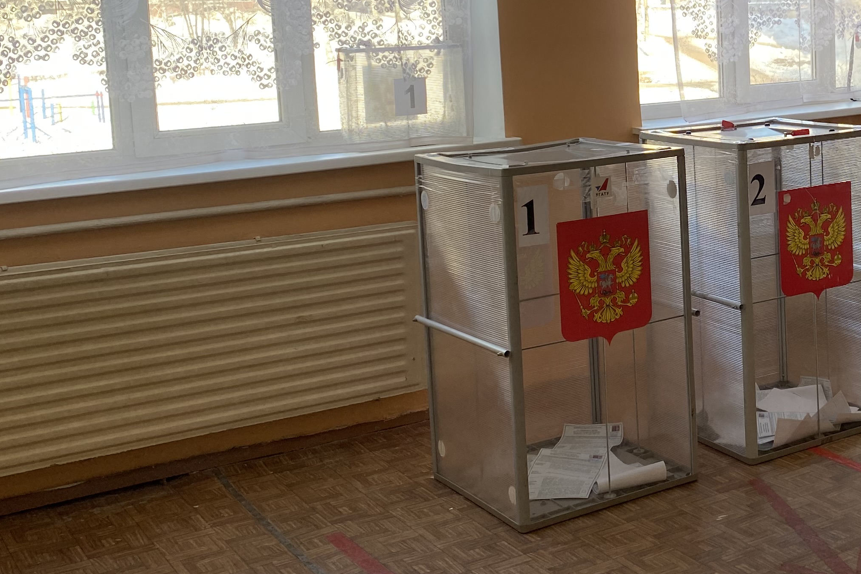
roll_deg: +2.2
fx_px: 1291
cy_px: 143
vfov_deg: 24.8
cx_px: 757
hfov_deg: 35.0
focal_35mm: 54
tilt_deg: -5.8
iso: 32
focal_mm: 4.25
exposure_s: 1/152
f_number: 1.8
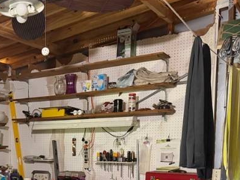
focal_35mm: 52
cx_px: 28
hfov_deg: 34.9
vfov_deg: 26.5
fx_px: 361
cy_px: 180
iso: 800
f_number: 1.78
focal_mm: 6.76
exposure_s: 1/43
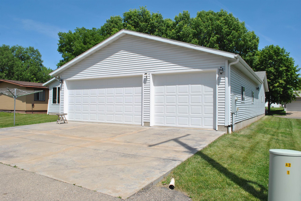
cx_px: 150
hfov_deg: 67.3
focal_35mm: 27
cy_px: 100
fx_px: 226
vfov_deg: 48.0
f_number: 9
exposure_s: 1/320
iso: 100
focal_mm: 18
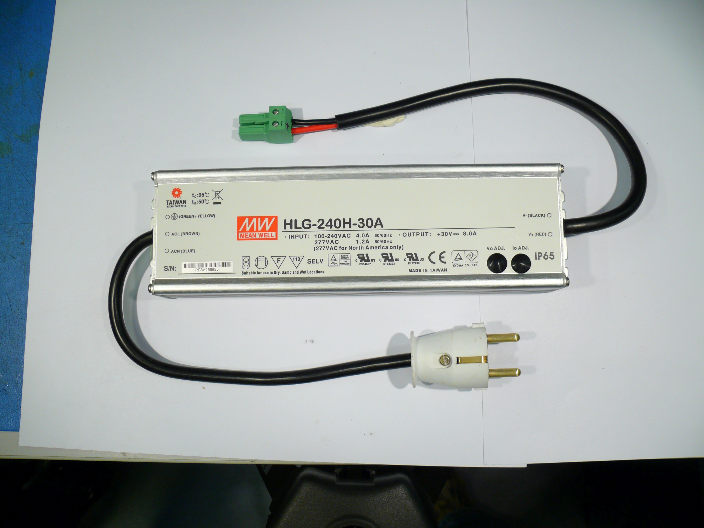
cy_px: 264
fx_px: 712
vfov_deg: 40.7
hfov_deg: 52.6
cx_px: 352
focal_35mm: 35
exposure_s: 1/80
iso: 100
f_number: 2.8
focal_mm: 7.4
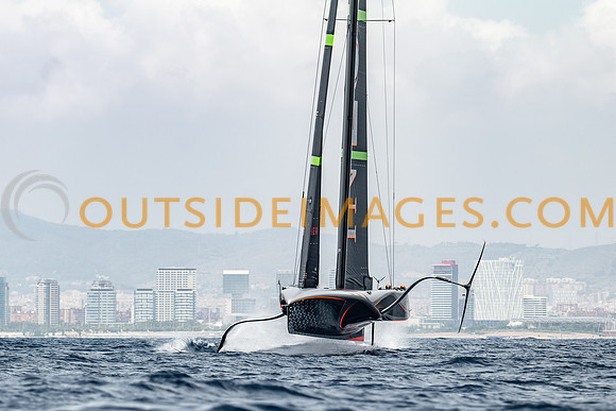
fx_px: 4372
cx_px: 308
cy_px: 261
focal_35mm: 255
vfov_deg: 5.4
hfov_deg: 8.1
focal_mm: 200
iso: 100
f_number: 4
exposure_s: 1/1250
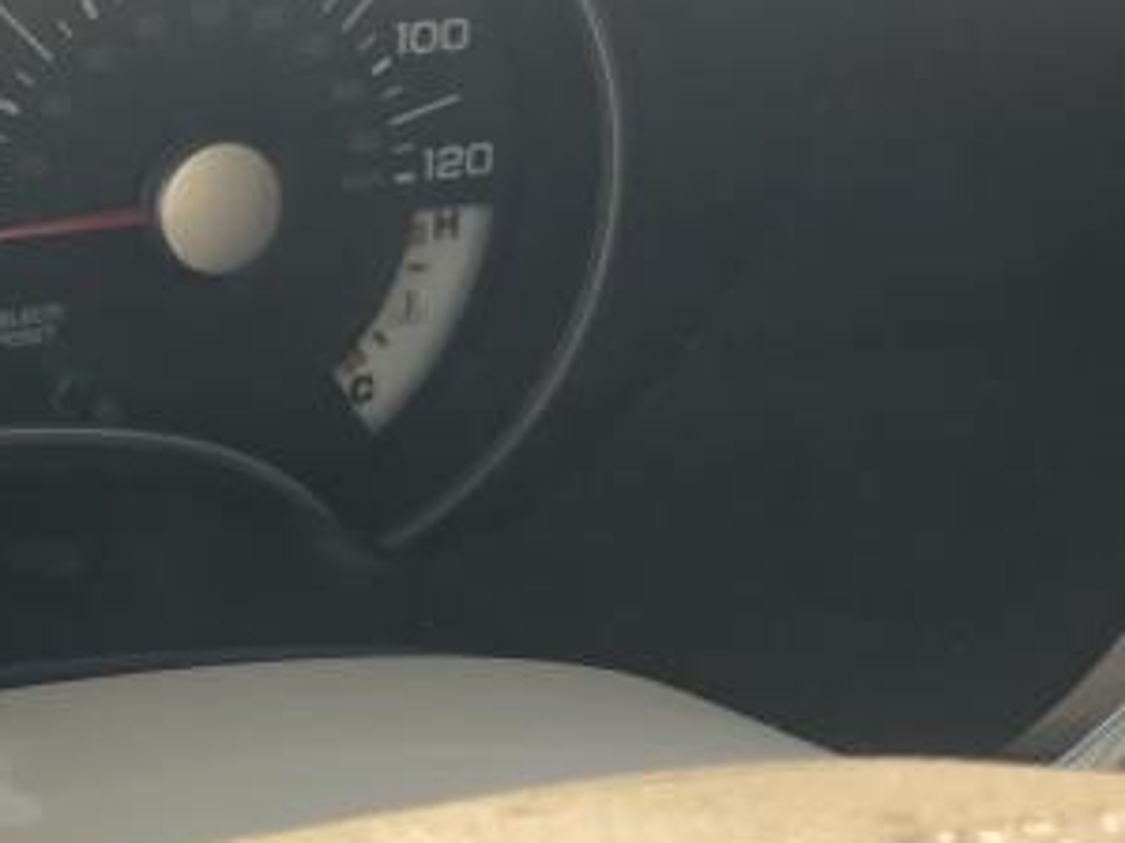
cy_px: 576
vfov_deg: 19.6
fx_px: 2436
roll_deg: -2.0
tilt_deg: -34.3
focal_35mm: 75
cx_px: -199
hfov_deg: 23.8
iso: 20
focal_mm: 3.99
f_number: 1.8
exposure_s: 1/225
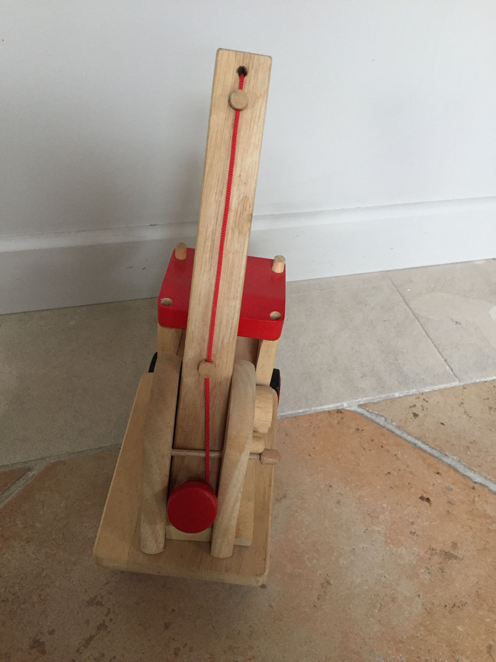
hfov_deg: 48.2
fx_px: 554
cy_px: 331
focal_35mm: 29
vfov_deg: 61.7
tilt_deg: -46.7
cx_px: 248
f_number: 2.2
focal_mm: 4.15
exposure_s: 1/33
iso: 250
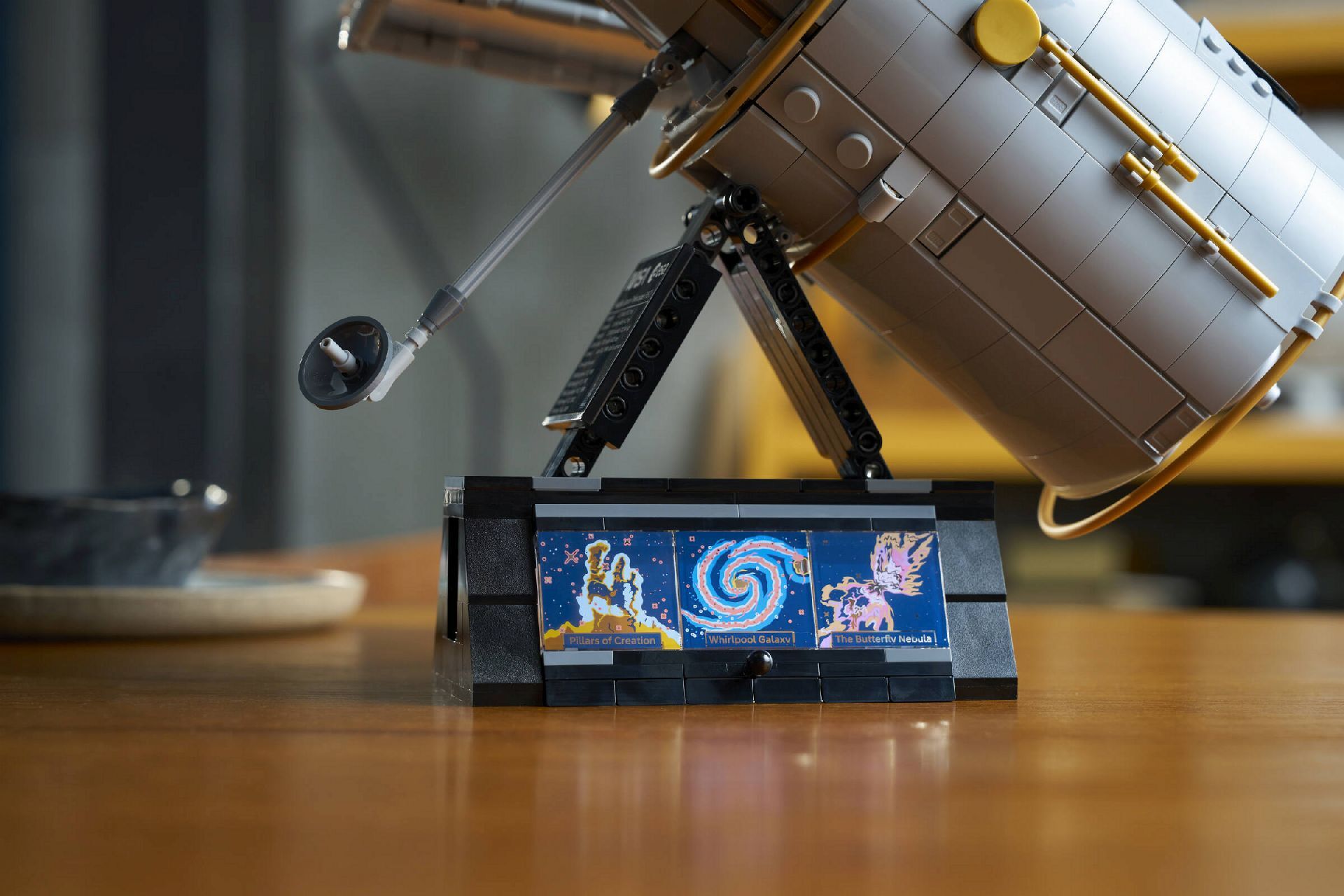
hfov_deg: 28.8
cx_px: 672
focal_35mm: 70
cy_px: 448
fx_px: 2613
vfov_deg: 19.5
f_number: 6.3
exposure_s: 1/30
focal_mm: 70
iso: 400
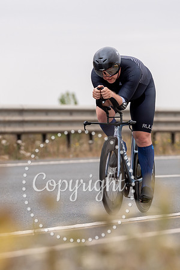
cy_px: 134
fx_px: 3425
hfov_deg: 3.0
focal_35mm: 457
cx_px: 107
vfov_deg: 4.5
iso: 100
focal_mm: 200
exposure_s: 1/800
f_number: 3.5
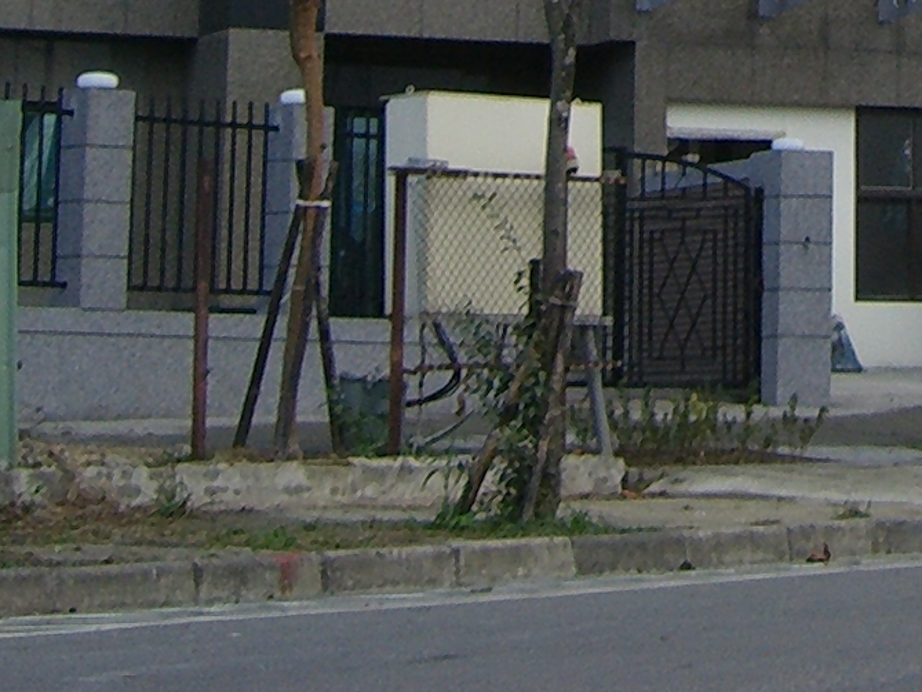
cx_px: 1316
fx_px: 4262
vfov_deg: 8.7
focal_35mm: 160
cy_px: -736
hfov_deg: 11.9
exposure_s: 1/250
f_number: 4.3
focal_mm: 6.2
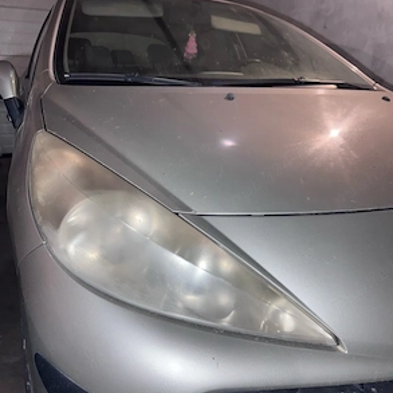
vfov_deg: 55.6
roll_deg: -2.3
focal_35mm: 29
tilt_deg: -16.8
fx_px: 372
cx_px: 194
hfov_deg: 55.6
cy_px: 190
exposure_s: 1/100
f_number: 1.78
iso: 125
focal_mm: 6.76
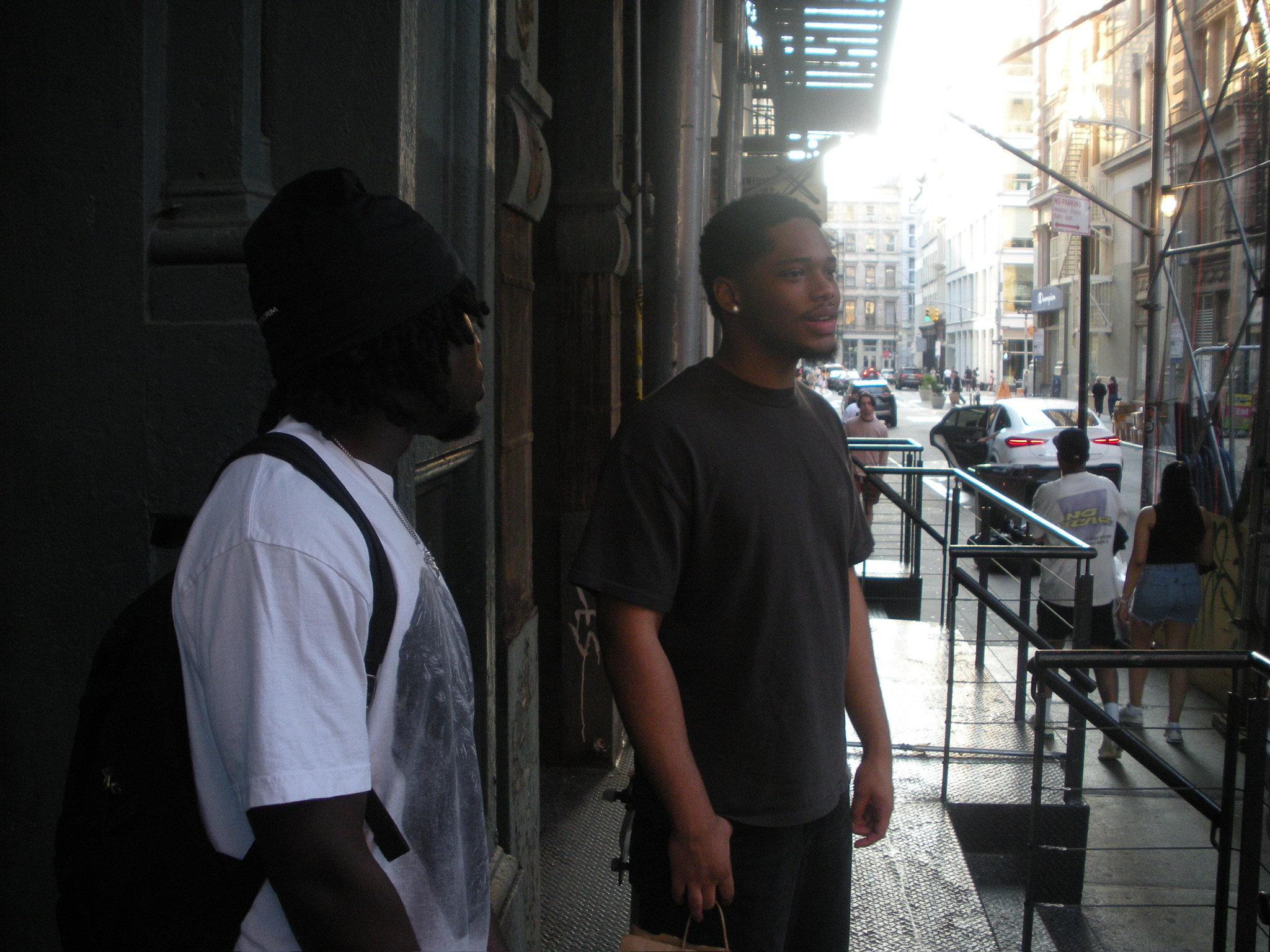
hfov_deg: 51.4
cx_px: 635
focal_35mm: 36
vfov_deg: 39.7
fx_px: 1321
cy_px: 476
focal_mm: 6.3
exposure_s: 1/76.7
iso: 177
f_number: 3.5
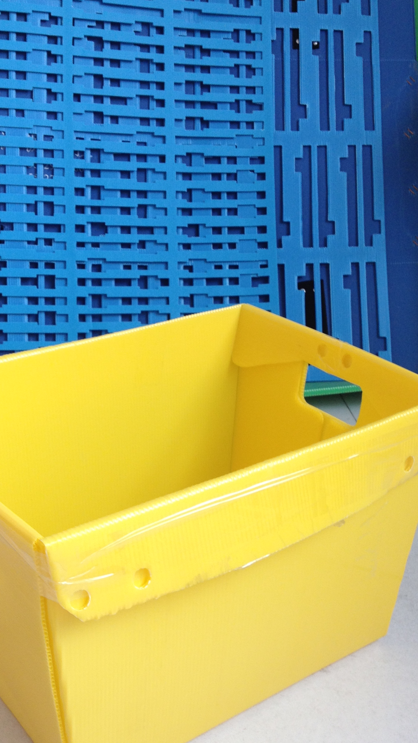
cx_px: 181
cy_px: 435
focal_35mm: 49
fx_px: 965
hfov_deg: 24.4
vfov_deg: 41.9
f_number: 2.4
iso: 50
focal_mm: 4.28
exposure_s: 1/120
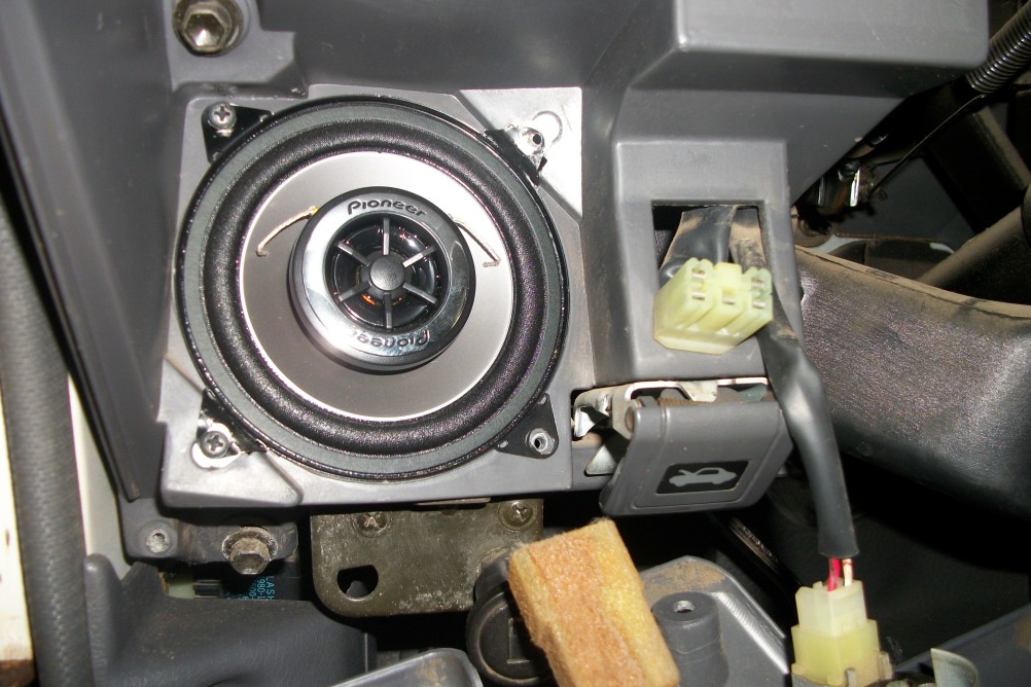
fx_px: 974
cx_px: 506
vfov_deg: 38.8
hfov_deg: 55.8
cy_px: 394
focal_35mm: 34
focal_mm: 5.7
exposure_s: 1/60
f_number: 2.9
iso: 80
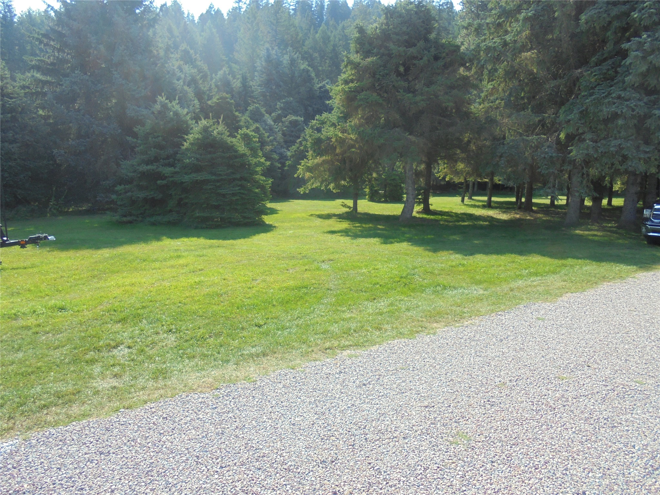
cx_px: 330
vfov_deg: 53.1
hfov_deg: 67.3
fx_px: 496
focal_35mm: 26
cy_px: 248
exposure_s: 1/400
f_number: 3.5
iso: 100
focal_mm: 4.6
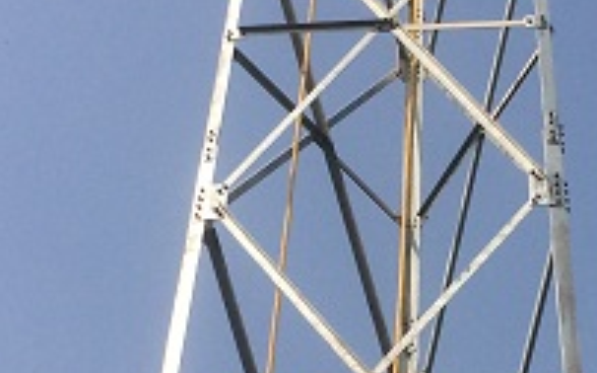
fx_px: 1984
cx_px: 446
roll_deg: +1.2
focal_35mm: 122
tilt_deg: +41.1
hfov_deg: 17.0
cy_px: 317
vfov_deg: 10.7
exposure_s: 1/2933
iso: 32
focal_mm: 4.15
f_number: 2.2
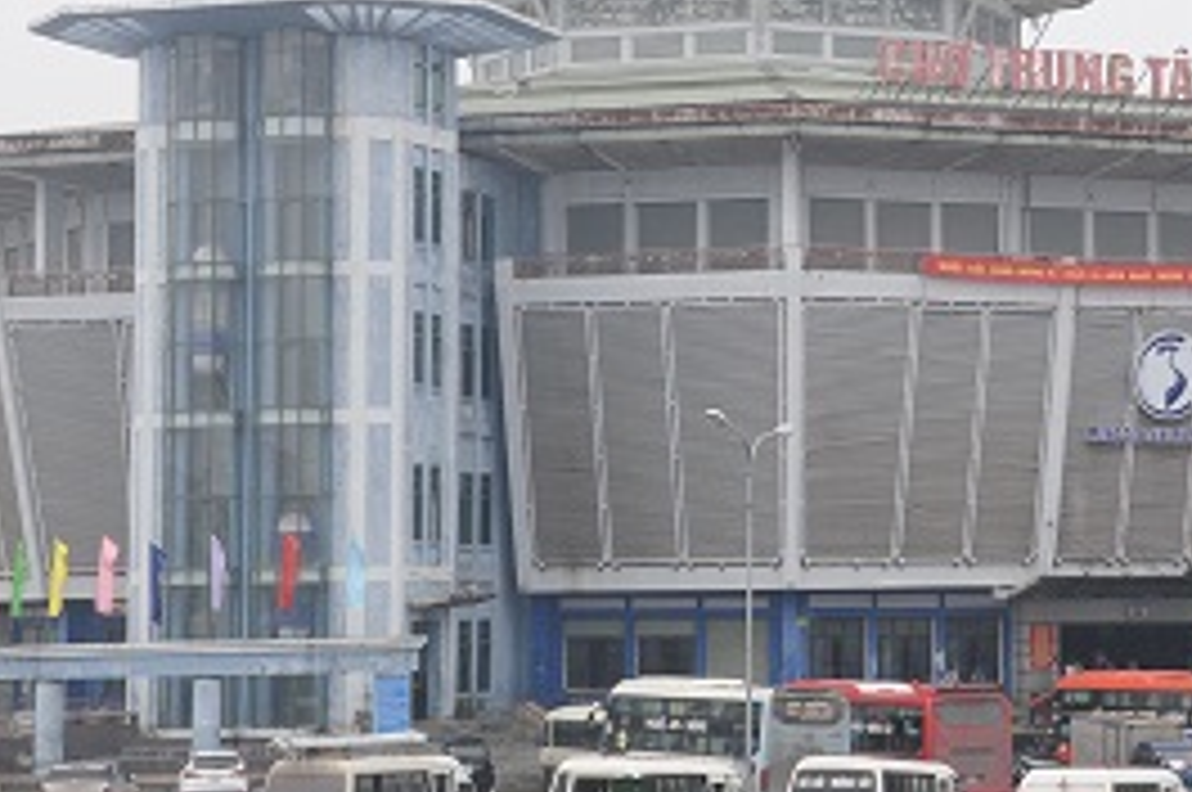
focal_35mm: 119
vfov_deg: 11.5
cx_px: 940
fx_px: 3935
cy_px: 202
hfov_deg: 17.1
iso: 1000
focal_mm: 42
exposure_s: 1/640
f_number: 13
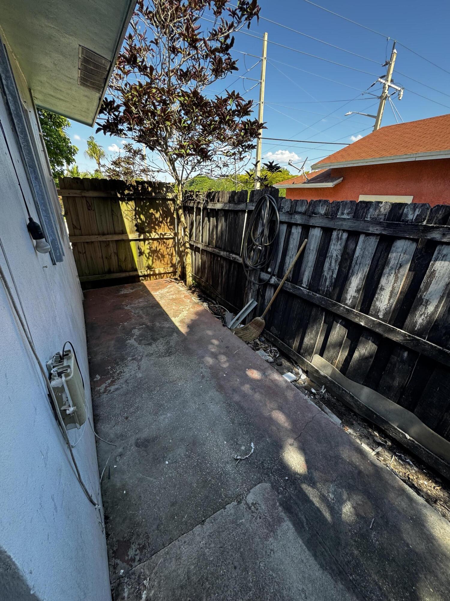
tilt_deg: -26.2
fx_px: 243
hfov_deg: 85.7
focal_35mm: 14
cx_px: 225
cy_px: 300
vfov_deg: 102.1
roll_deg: +0.0
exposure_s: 1/196
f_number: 2.2
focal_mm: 2.22
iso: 40
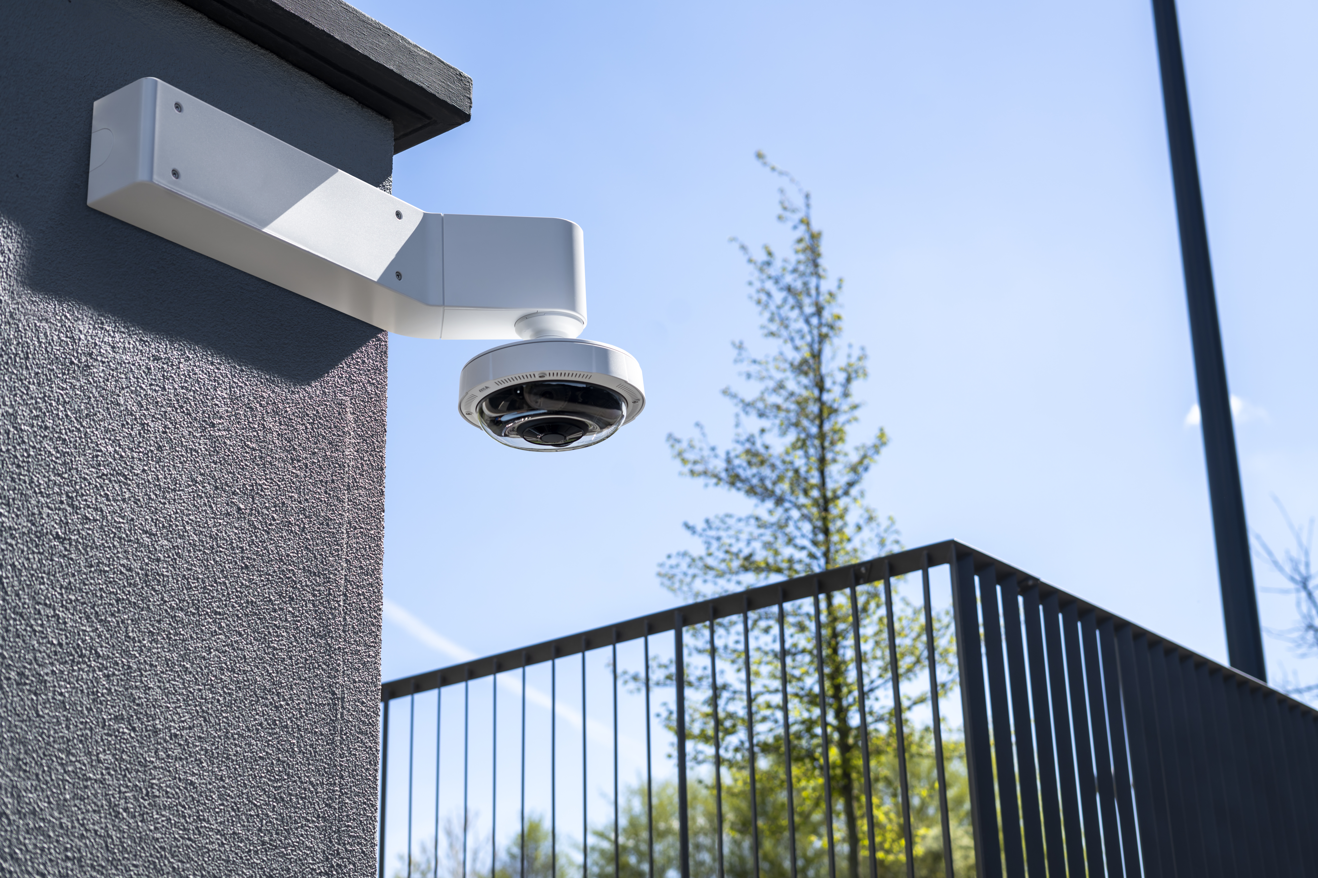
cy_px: 439
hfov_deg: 39.6
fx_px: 1830
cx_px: 659
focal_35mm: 50
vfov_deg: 27.0
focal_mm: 50
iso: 50
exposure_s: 1/640
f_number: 4
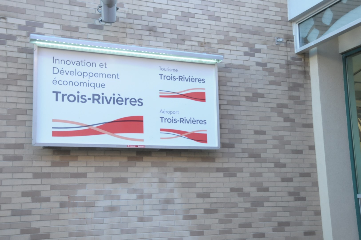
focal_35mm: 51
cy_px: 120
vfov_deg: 26.4
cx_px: 180
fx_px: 511
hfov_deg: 38.9
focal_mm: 34
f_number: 8
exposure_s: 1/250
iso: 1250
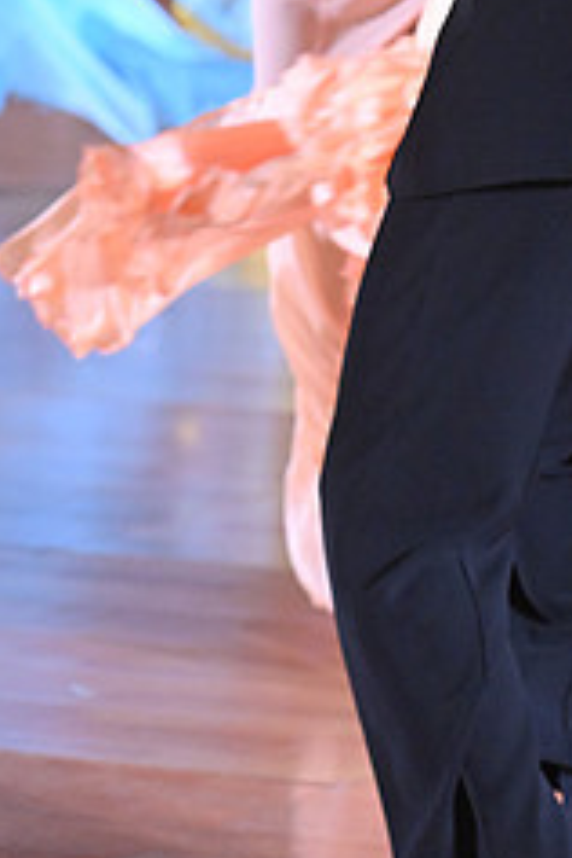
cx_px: 429
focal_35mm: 294
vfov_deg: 7.0
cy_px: -156
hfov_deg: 4.7
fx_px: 7006
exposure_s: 1/400
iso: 5000
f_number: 5
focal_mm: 120
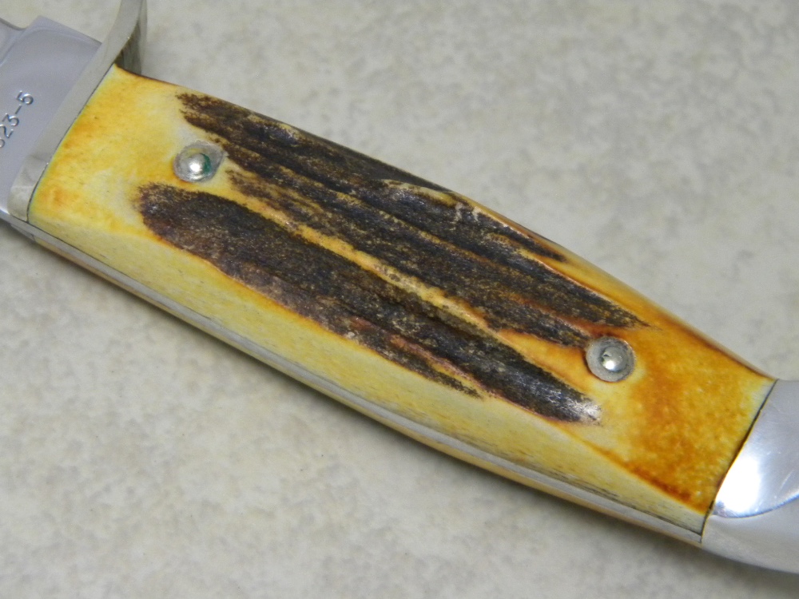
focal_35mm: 148
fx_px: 3416
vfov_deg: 10.0
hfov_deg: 13.3
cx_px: 400
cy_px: 300
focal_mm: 26.8
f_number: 5
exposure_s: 1/18.7
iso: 400
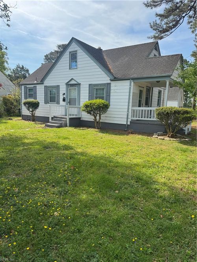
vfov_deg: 71.6
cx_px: 98
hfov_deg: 56.8
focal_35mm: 24
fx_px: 182
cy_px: 131
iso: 80
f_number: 1.78
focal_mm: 6.76
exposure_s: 1/2331
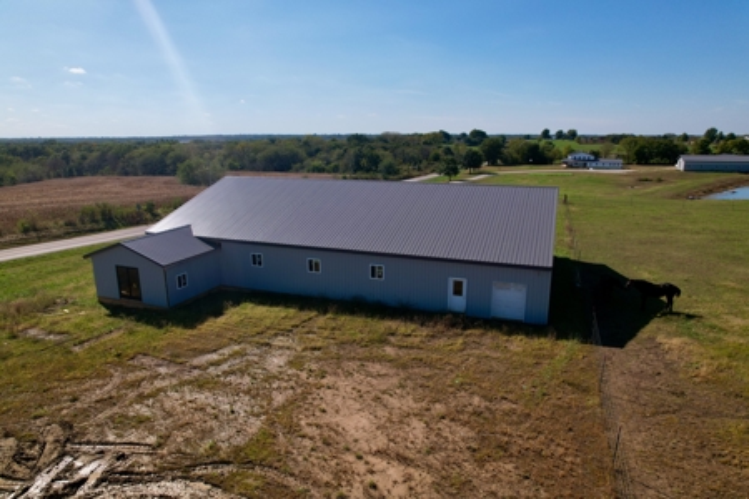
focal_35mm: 22
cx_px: 374
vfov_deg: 57.2
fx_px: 458
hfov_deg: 78.6
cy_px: 250
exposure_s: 1/100
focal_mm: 8.38
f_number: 2.8
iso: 100
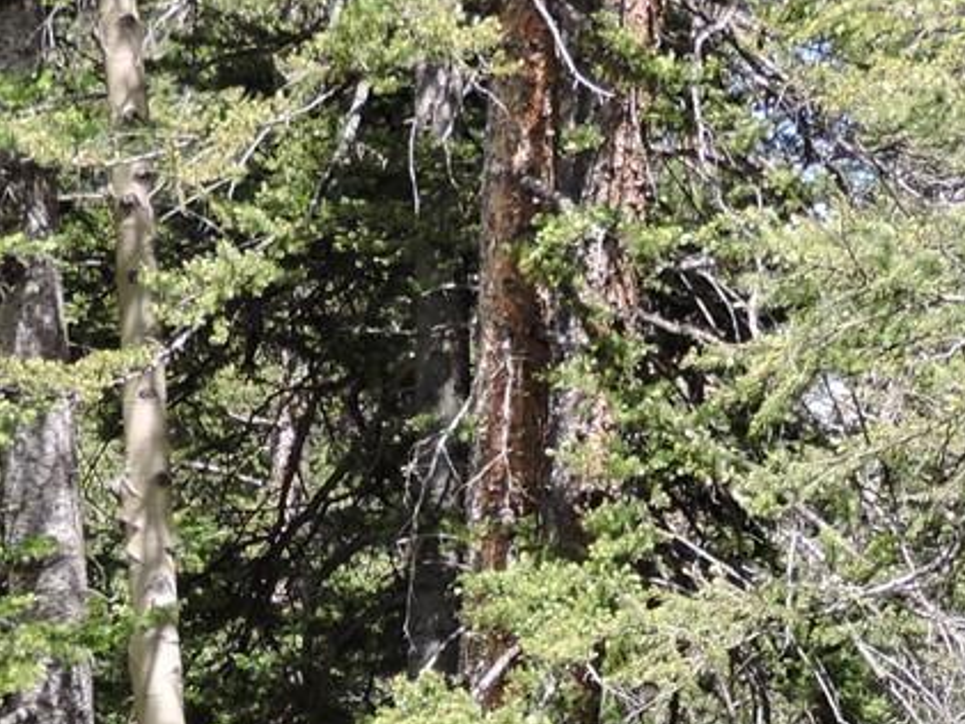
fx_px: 7947
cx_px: 768
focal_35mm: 285
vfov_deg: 5.2
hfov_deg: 6.9
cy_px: 1203
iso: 100
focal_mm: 13.4
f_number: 3.9
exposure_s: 1/250
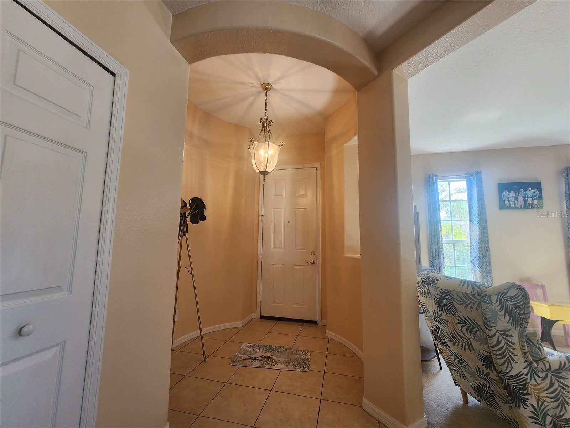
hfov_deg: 106.2
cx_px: 285
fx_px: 214
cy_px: 214
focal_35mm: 13
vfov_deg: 89.9
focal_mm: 2.2
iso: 100
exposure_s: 1/60
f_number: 2.2
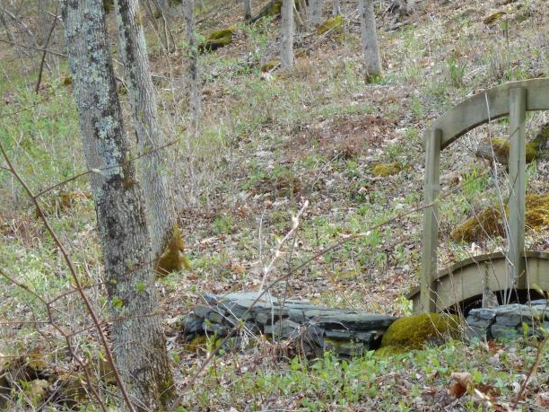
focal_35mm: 144
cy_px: 132
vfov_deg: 10.3
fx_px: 2284
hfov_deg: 13.6
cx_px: 440
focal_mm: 15.4
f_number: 6.3
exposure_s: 1/250
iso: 280
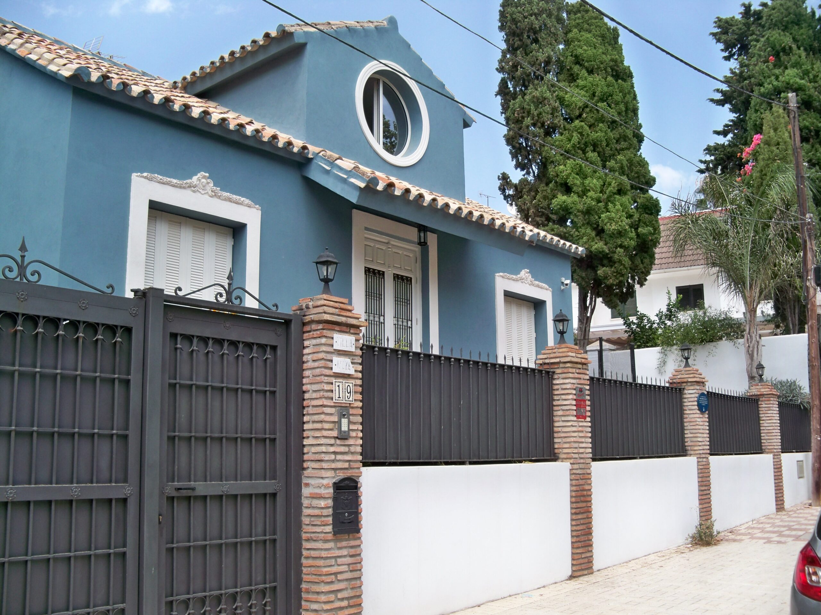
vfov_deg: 40.7
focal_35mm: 35
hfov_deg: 52.6
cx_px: 410
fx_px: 830
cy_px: 308
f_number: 3.5
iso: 64
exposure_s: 1/320
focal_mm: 6.2
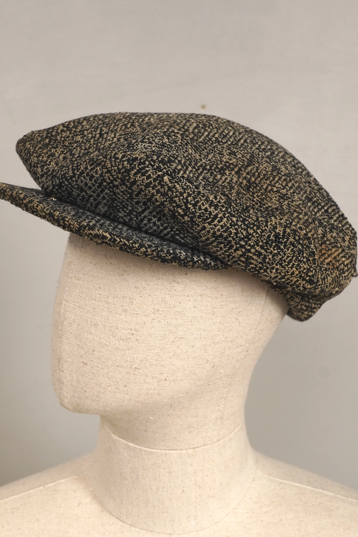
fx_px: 850
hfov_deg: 23.8
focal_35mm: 57
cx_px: 180
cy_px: 309
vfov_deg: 35.0
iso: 250
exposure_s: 1/25
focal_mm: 32
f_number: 8
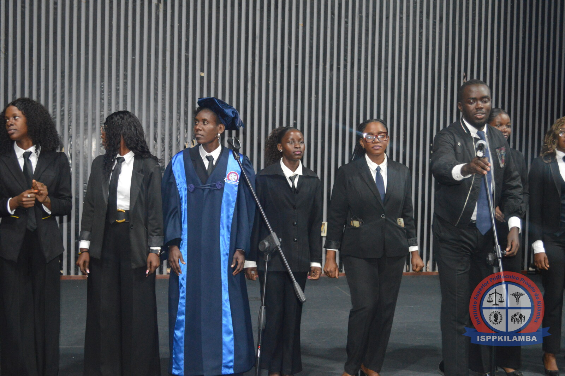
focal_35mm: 48
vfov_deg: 28.0
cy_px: 188
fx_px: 753
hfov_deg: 41.1
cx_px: 282
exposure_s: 1/60
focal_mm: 32
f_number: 4.8
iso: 2200
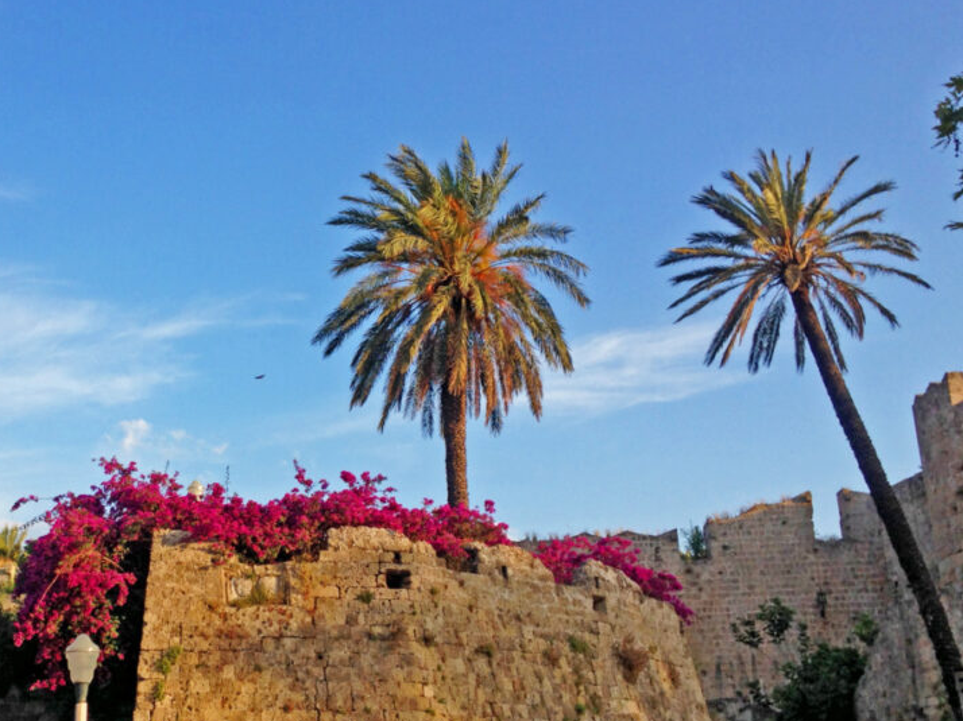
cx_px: 286
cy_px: 402
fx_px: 1363
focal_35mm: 49
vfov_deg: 29.6
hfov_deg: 38.3
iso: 50
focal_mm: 4.12
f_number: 2.4
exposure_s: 1/570
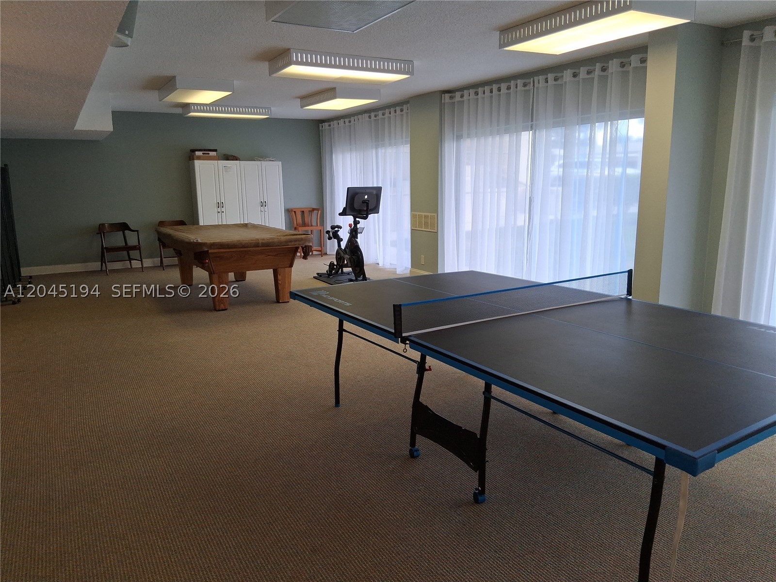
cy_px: 291
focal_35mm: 26
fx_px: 583
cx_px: 388
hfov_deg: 67.3
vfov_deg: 53.1
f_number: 1.8
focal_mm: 3.98
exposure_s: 1/120
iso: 25
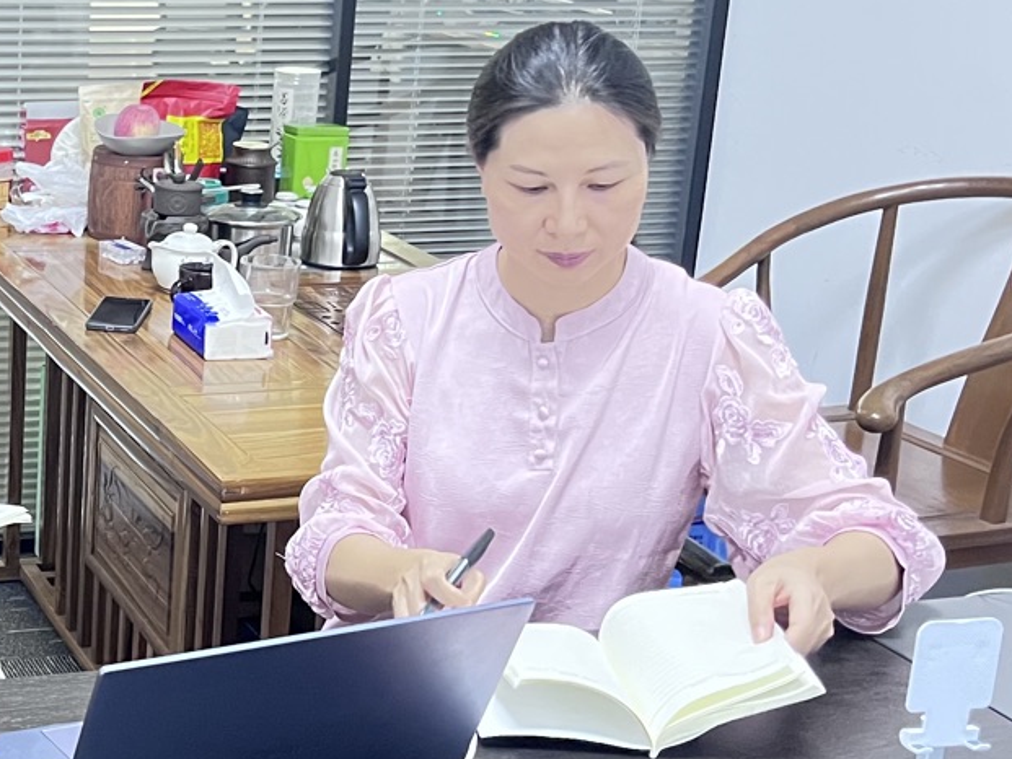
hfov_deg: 27.3
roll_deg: -1.4
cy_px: 399
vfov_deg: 21.9
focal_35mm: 67
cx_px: 2
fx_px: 1959
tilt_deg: -17.3
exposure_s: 1/33
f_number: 1.6
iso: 500
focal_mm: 5.1
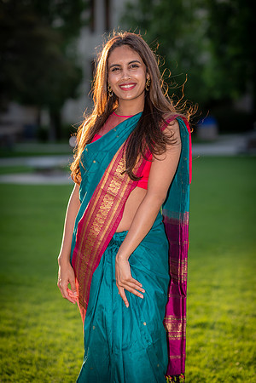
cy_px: 192
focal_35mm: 85
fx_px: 907
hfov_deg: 16.1
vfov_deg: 23.9
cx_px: 128
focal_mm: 85
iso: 125
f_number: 2.5
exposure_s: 1/640
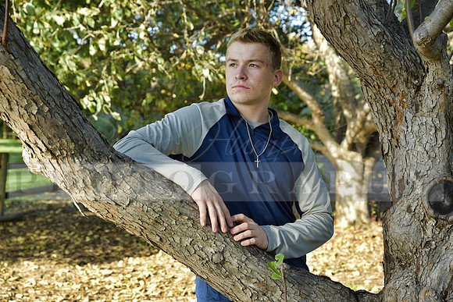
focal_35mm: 58
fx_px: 730
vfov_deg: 23.4
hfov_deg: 34.5
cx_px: 226
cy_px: 151
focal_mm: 58
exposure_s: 1/100
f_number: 5
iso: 200
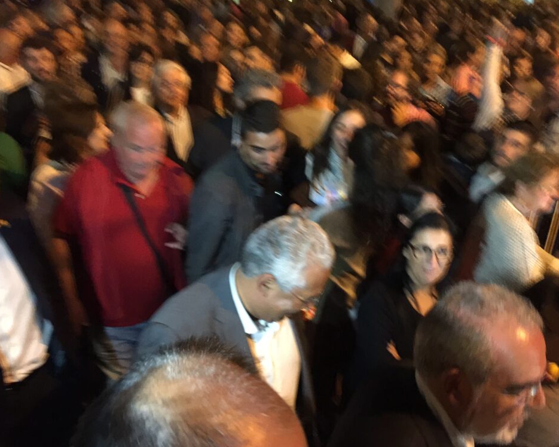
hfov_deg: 57.1
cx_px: 301
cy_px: 226
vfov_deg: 47.1
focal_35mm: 31
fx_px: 513
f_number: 2.2
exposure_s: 1/8
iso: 200
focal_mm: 4.15
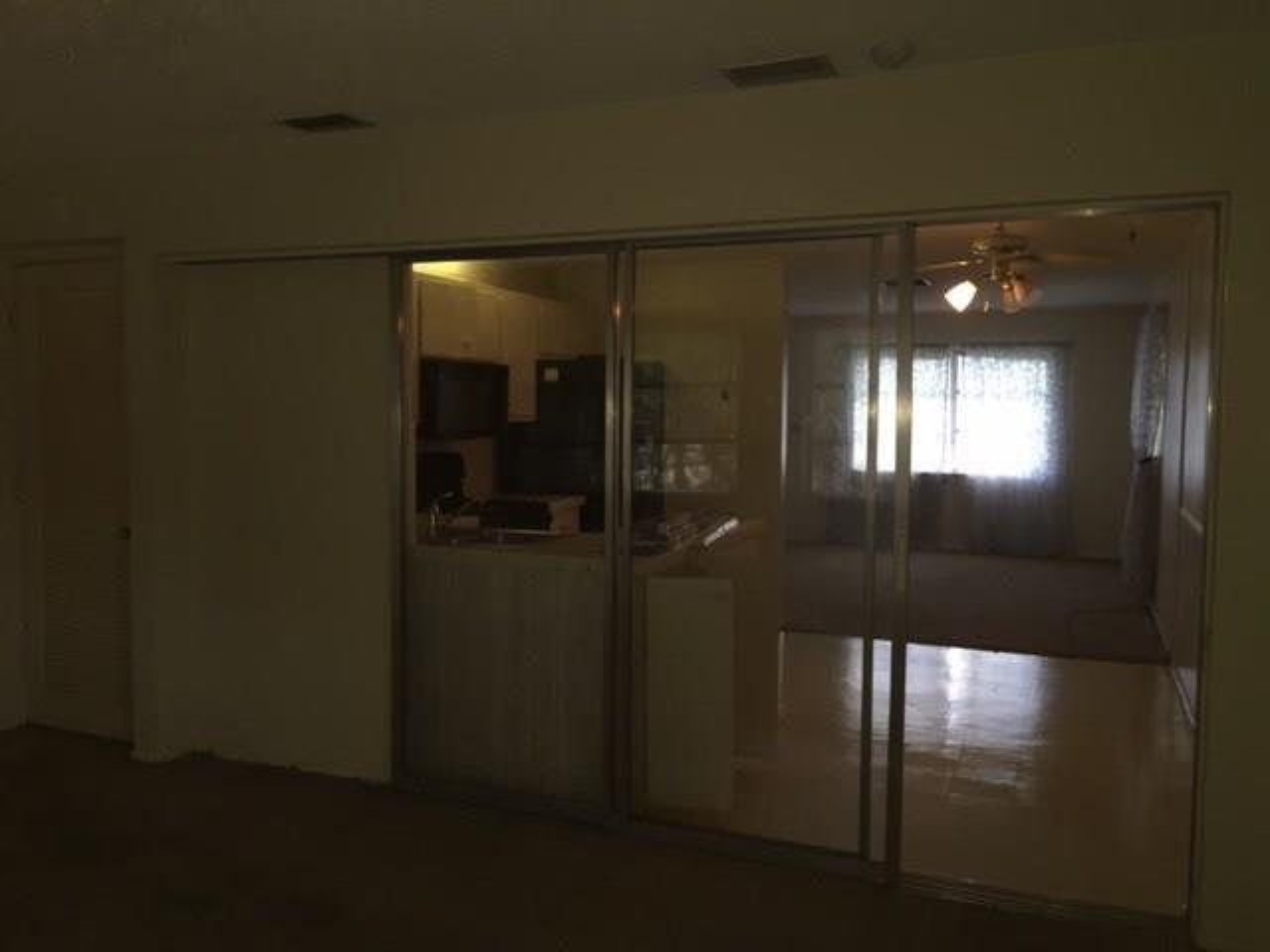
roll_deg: -2.7
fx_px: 1064
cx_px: 635
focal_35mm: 29
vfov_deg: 48.2
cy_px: 476
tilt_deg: -3.1
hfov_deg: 61.7
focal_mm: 4.15
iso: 80
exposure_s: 1/24
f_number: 2.2
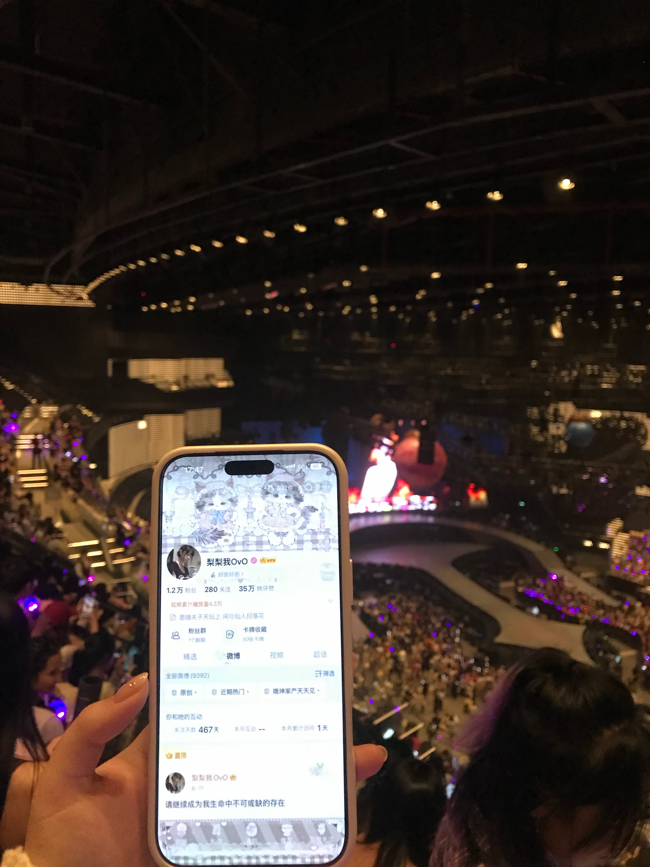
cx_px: 325
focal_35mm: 28
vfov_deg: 63.4
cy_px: 434
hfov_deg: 49.7
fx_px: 701
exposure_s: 1/11
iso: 100
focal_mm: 3.99
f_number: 1.8
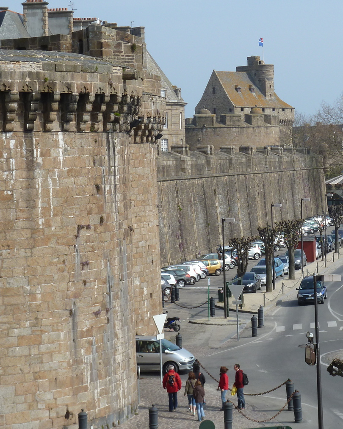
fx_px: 1409
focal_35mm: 111
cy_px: 212
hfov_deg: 13.8
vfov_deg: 17.3
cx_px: 250
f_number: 4.5
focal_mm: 11.9
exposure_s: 1/500
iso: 80
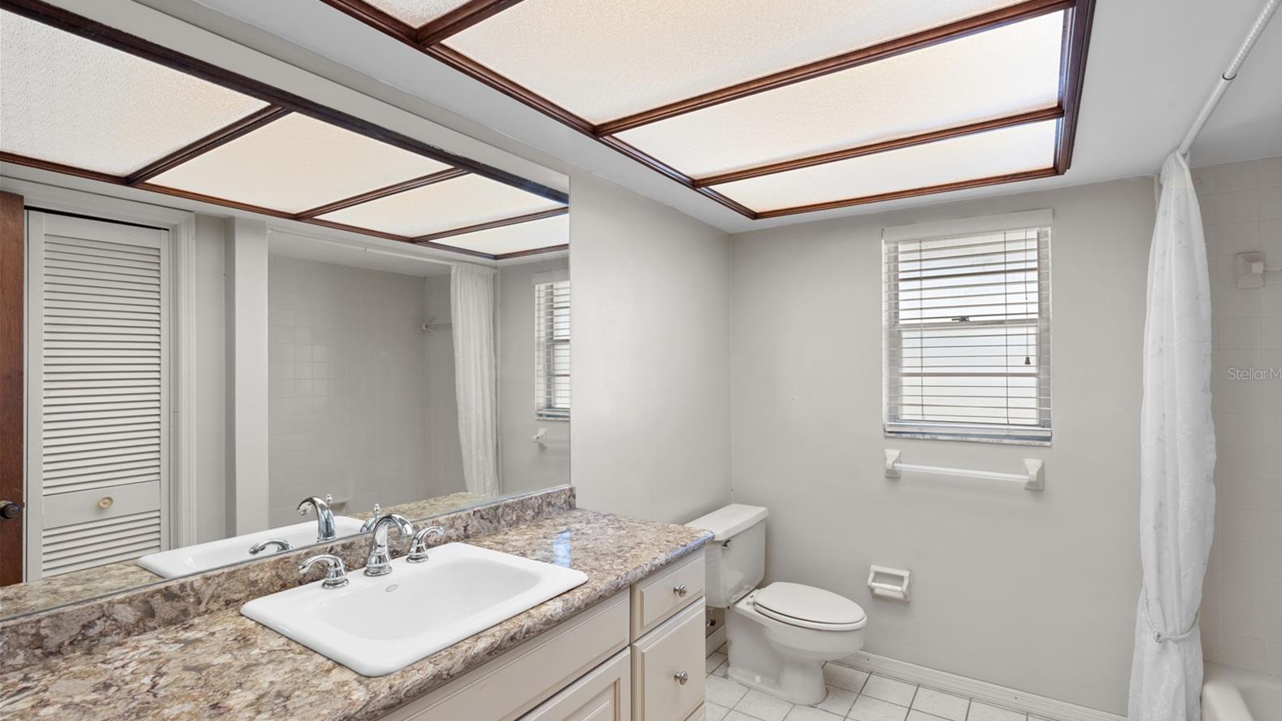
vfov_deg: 63.9
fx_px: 578
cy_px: 373
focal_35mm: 17
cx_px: 650
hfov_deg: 95.9
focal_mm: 16
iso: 250
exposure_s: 1/3
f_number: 9
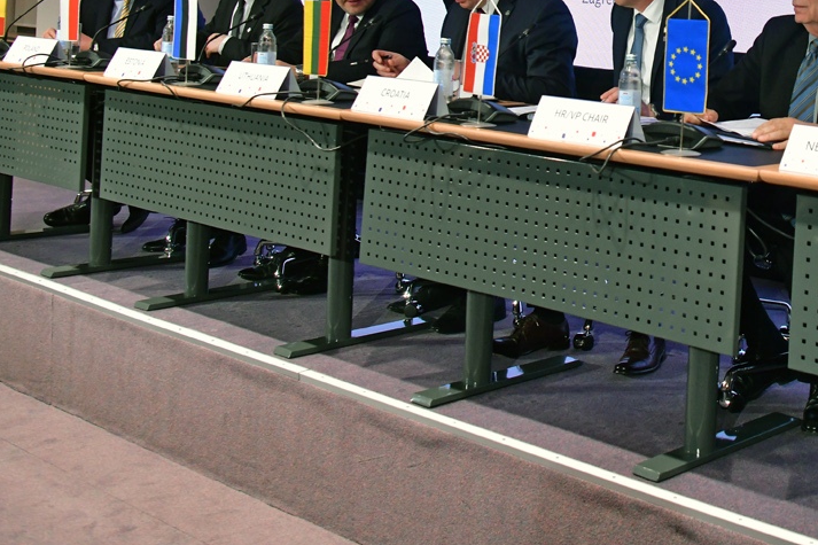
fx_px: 1386
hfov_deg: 31.1
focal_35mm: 61
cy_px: -3
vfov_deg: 21.4
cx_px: 762
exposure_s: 1/200
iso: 1600
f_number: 3.5
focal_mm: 29
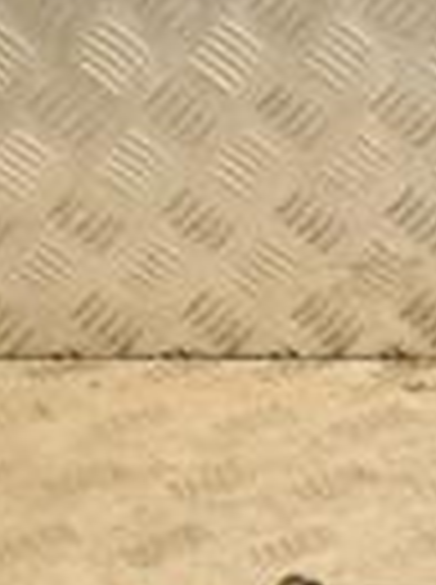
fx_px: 2363
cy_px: 171
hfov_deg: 8.7
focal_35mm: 140
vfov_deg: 14.1
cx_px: 1317
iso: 800
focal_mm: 21
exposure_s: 1/200
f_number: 5.6
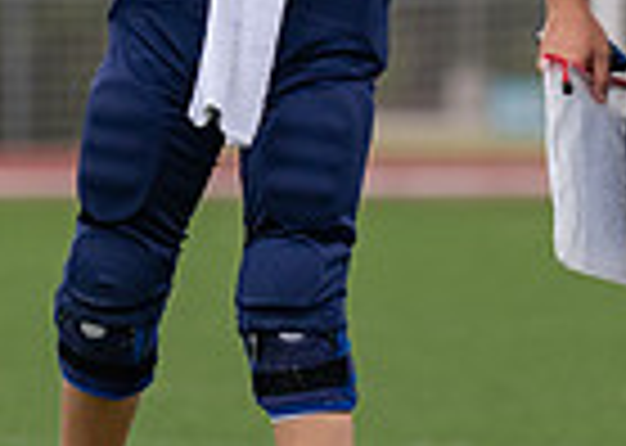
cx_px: 449
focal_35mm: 778
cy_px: -155
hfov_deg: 2.6
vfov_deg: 1.8
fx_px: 13819
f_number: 2.8
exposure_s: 1/1000
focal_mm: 143
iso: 640
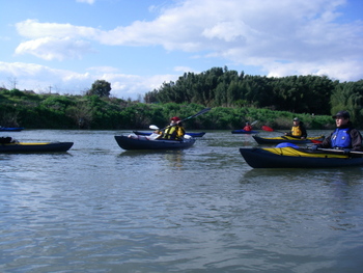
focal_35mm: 38
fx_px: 399
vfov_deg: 37.8
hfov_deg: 48.9
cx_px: 182
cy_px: 136
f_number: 6.6
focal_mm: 6.3
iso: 64
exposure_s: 1/200
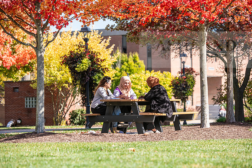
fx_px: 840
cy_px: 84
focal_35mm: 120
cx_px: 126
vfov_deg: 11.4
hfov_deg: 17.1
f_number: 4
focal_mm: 120
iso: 160
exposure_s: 1/500
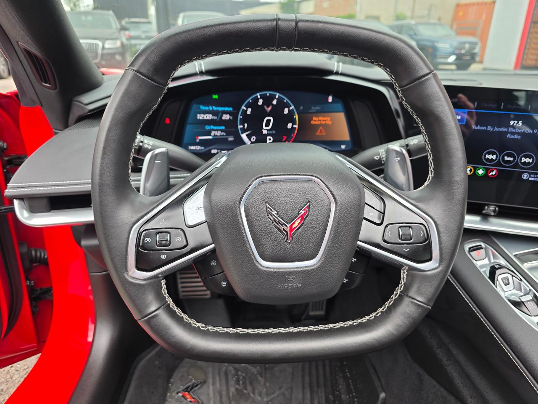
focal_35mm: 23
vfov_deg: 58.9
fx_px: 357
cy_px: 202
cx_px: 269
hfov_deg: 73.9
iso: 20
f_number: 1.7
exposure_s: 1/54.7
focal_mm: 6.3
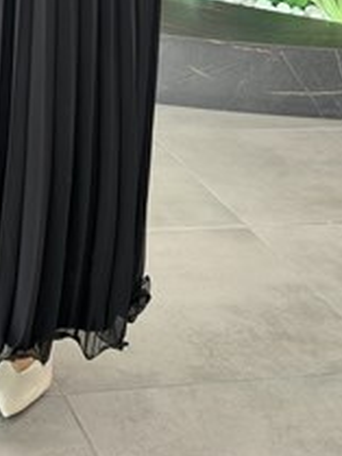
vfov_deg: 20.4
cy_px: 95
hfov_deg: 15.4
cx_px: 17
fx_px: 1250
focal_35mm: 95
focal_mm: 6.76
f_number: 1.78
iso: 200
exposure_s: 1/144
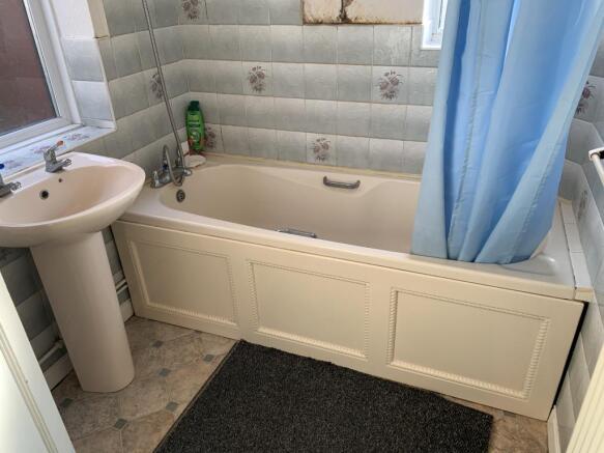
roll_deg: +2.1
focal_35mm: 26
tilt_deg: -28.6
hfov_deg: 67.3
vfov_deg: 53.0
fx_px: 454
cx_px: 302
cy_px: 226
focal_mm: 4.25
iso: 100
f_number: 1.8
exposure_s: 1/121
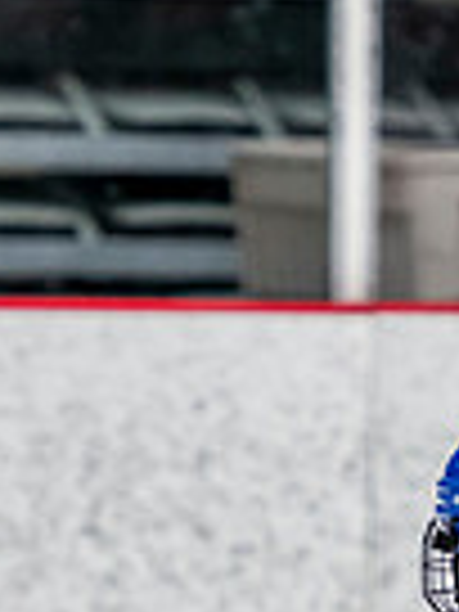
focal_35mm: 824
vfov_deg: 2.4
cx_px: 589
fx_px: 14568
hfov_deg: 1.8
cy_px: 741
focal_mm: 145
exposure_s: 1/800
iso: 1600
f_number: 3.2
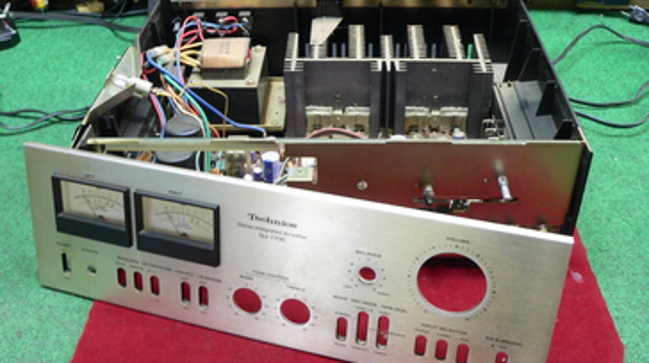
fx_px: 705
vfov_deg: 28.9
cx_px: 326
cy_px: 170
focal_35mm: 41
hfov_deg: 49.4
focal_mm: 6
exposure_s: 1/5
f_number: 2.8
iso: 200
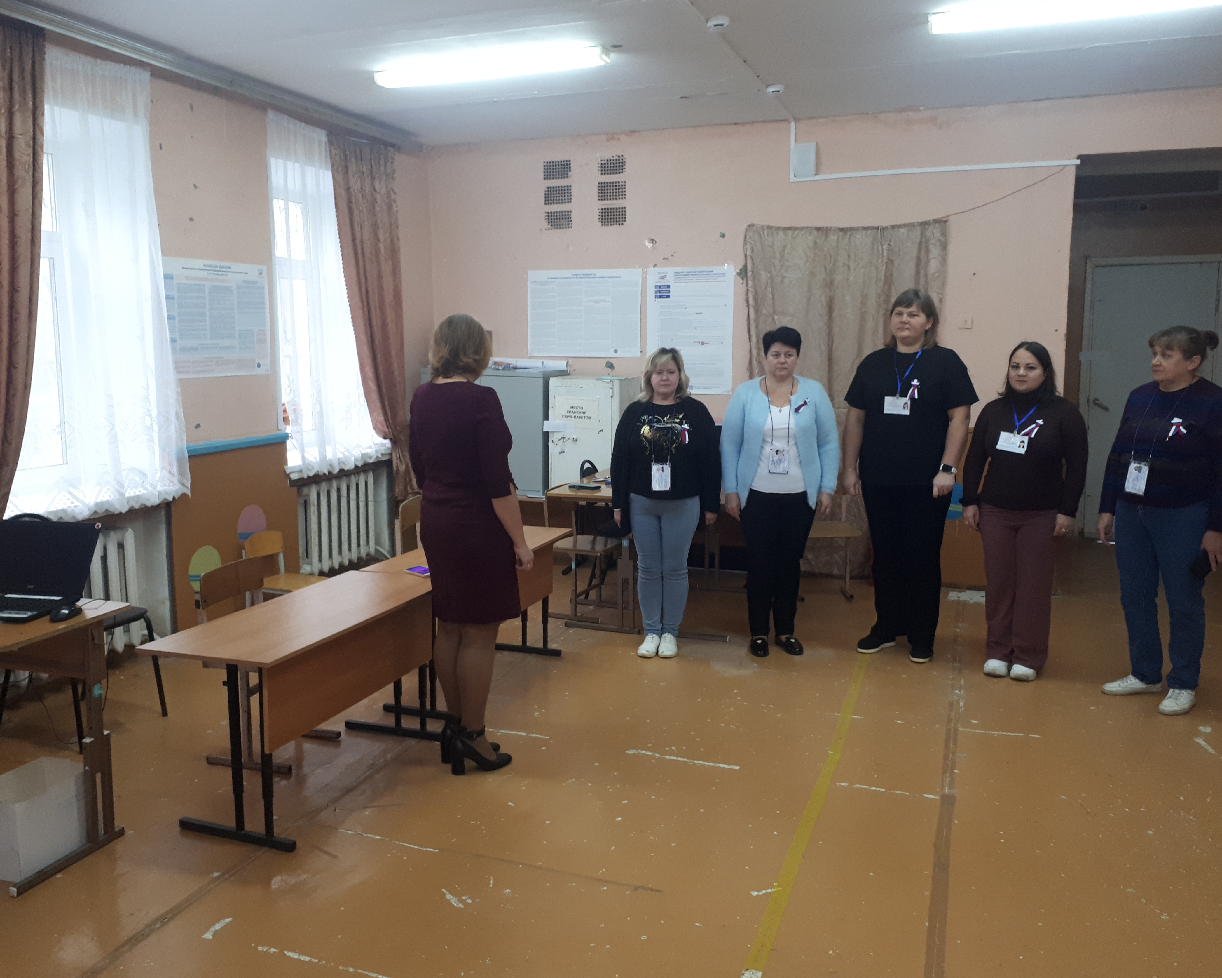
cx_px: 567
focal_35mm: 29
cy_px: 476
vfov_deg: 50.0
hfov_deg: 60.4
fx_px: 1049
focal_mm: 3.6
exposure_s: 1/33
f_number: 1.9
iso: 125
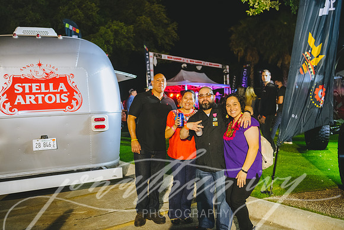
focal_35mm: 34
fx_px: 325
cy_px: 115
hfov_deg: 55.8
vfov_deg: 38.9
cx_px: 172
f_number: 2.8
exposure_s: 1/60
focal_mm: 34
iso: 4000
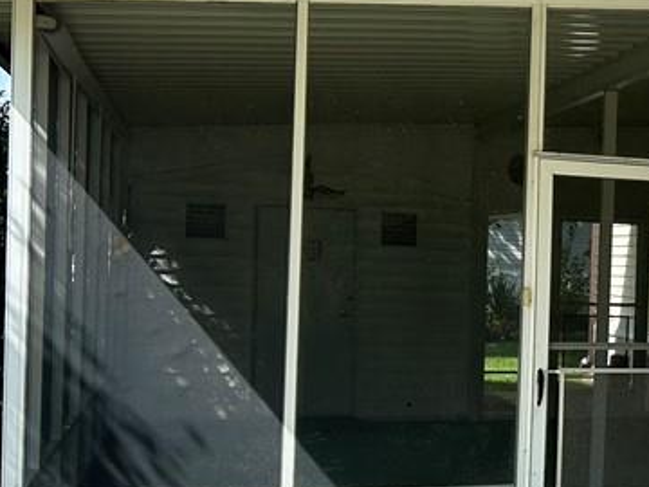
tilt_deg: +0.2
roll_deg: -1.1
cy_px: 296
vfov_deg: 19.9
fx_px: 1387
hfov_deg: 23.6
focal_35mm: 74
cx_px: 820
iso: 50
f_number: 1.5
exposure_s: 1/1361
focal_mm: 5.7
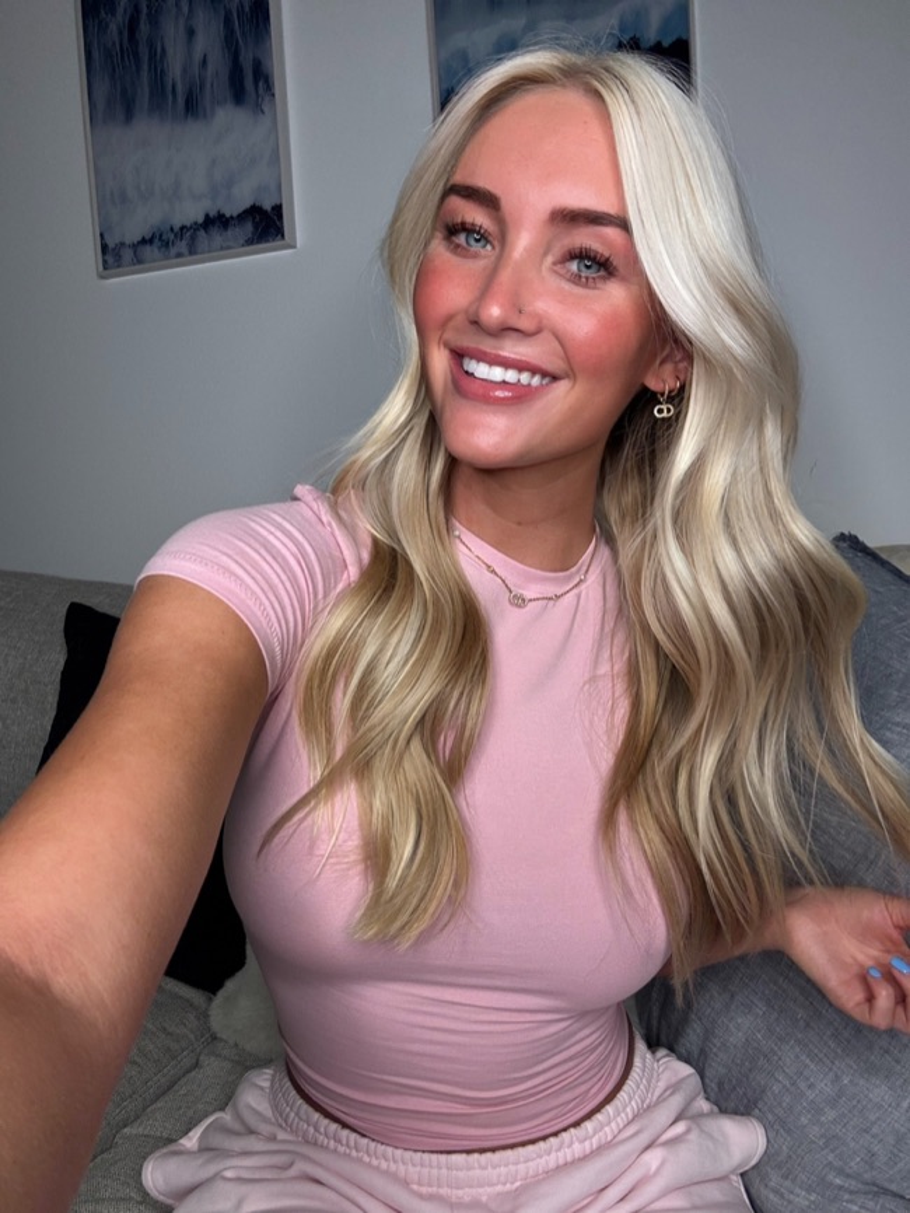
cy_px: 606
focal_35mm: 23
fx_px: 806
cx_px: 455
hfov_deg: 58.9
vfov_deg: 73.9
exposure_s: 1/117
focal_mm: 2.69
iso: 80
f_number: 1.9
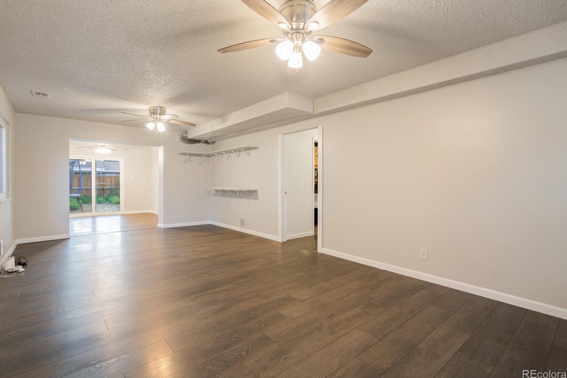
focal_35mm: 17
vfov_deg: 70.4
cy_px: 181
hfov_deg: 93.3
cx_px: 282
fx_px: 268
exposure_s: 1/5
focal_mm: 16
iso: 100
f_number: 4
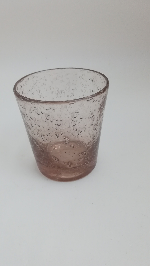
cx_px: 64
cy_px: 135
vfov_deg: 66.1
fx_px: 205
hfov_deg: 40.1
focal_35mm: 29
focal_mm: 3.83
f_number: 2.2
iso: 200
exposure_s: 1/33.3
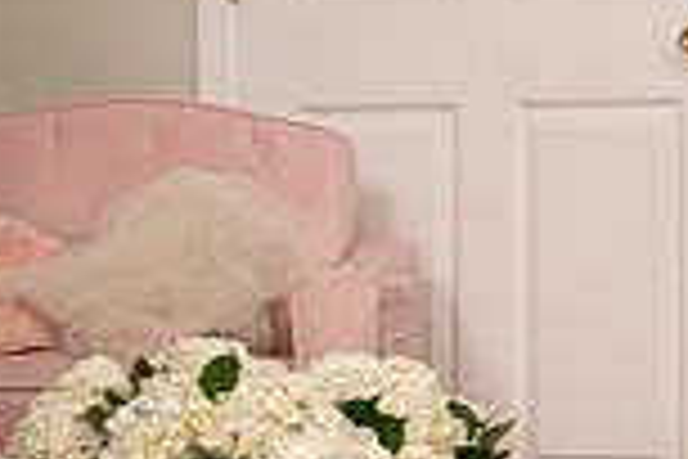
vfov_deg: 9.5
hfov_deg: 13.0
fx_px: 2752
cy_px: 191
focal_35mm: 144
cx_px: 1196
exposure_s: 1/200
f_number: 4
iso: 1600
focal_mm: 38
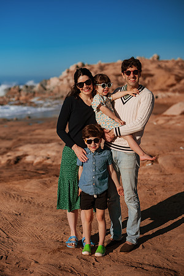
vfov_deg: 34.5
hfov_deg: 23.4
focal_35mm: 58
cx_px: 92
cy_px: 138
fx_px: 445
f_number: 2.5
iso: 50
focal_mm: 58
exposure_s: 1/8000
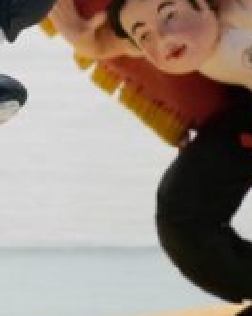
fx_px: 2611
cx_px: -15
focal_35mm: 279
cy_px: -85
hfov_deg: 5.5
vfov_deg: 6.9
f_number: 11
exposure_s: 1/80
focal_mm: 41
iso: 1250
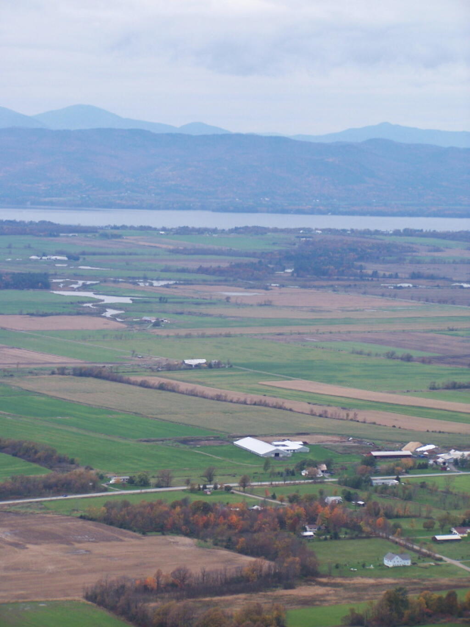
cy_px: 314
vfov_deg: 16.8
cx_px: 235
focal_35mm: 117
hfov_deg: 12.7
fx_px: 2118
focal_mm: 19.4
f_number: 3.2
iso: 80
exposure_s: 1/400
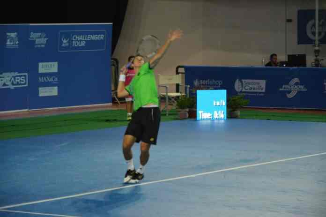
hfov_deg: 13.0
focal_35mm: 158
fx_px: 1425
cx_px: 163
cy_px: 108
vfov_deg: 8.7
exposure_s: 1/160
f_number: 5.6
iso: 2800
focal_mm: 105
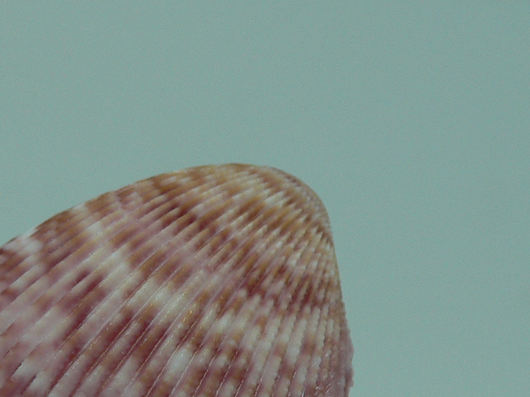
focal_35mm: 79
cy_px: 446
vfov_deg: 17.9
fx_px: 1210
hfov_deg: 24.5
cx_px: 144
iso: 80
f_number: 2.8
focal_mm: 4.6
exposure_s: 1/60
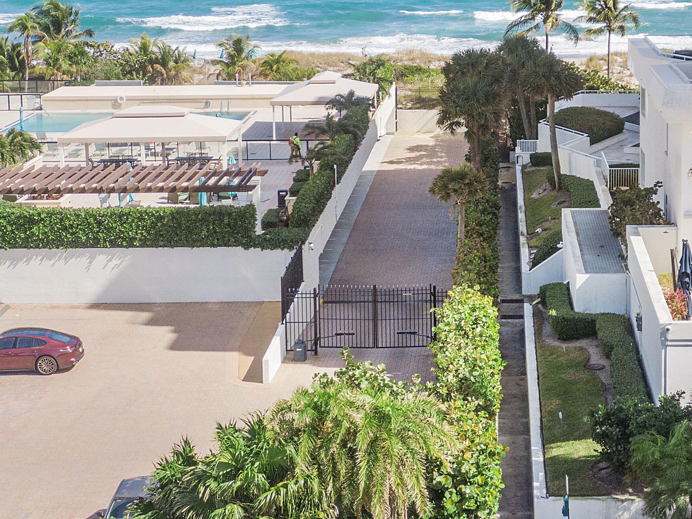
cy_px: 159
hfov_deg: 23.4
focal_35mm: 83
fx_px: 1659
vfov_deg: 17.7
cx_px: 494
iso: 100
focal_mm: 8.6
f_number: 3.8
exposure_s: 1/800
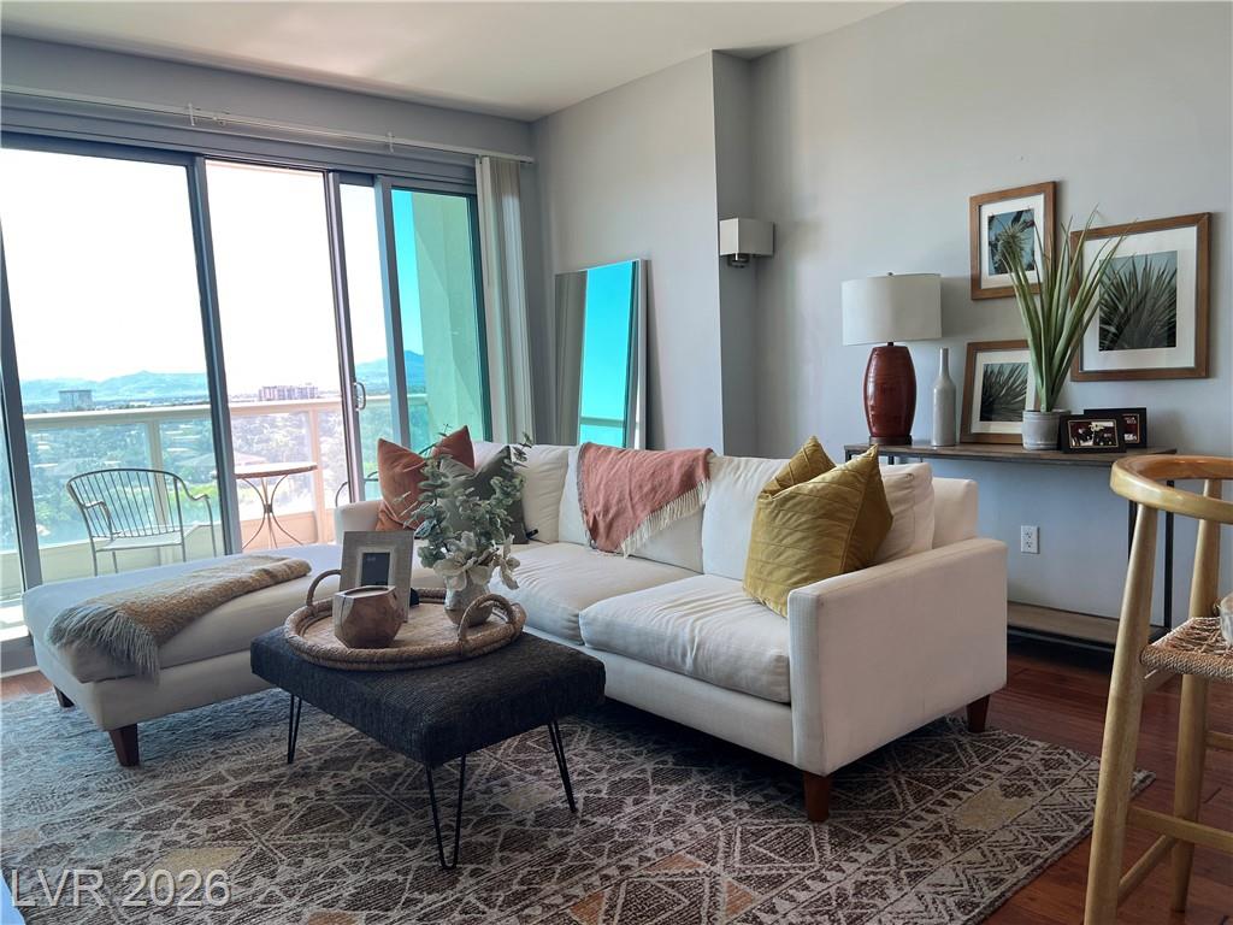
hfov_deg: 67.3
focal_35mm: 26
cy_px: 462
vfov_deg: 53.1
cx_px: 616
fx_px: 926
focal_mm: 5.7
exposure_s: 1/171
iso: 50
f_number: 1.5
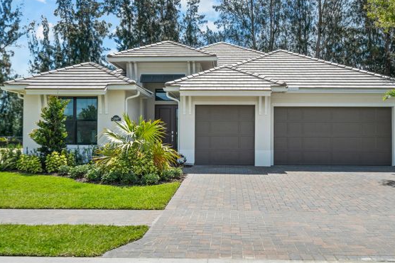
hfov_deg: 50.7
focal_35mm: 38
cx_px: 208
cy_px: 112
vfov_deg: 35.0
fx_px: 417
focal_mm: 33
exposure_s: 1/640
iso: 800
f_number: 8
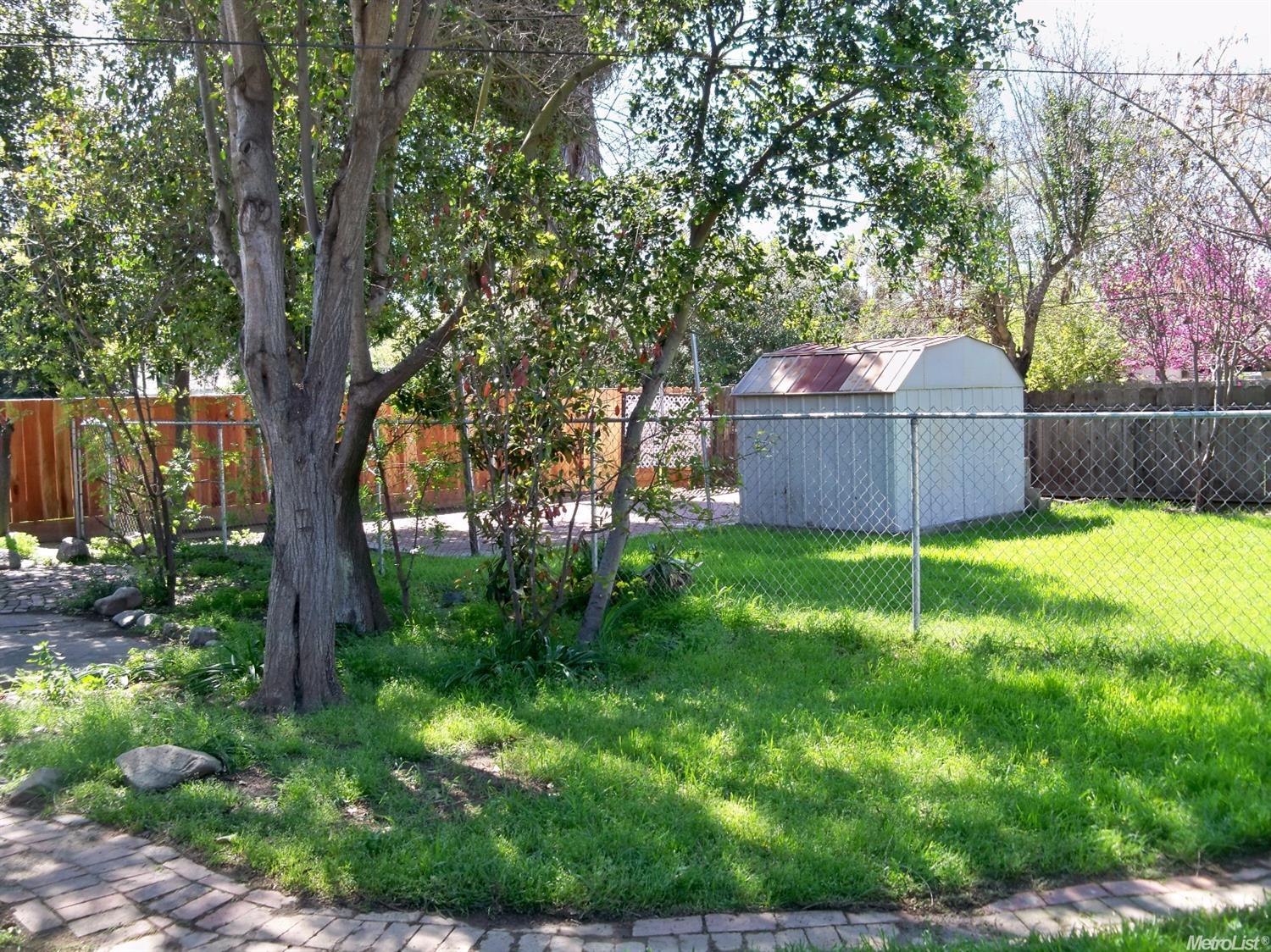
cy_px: 476
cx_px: 636
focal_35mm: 35
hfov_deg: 52.6
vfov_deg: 40.7
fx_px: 1285
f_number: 3.5
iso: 80
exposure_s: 1/100
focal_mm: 6.2
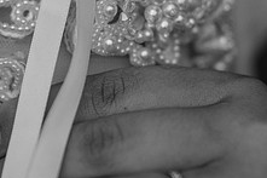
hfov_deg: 10.4
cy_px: 19
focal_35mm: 197
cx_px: 70
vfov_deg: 6.9
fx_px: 1460
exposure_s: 1/8000
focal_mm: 50
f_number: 1.8
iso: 1000
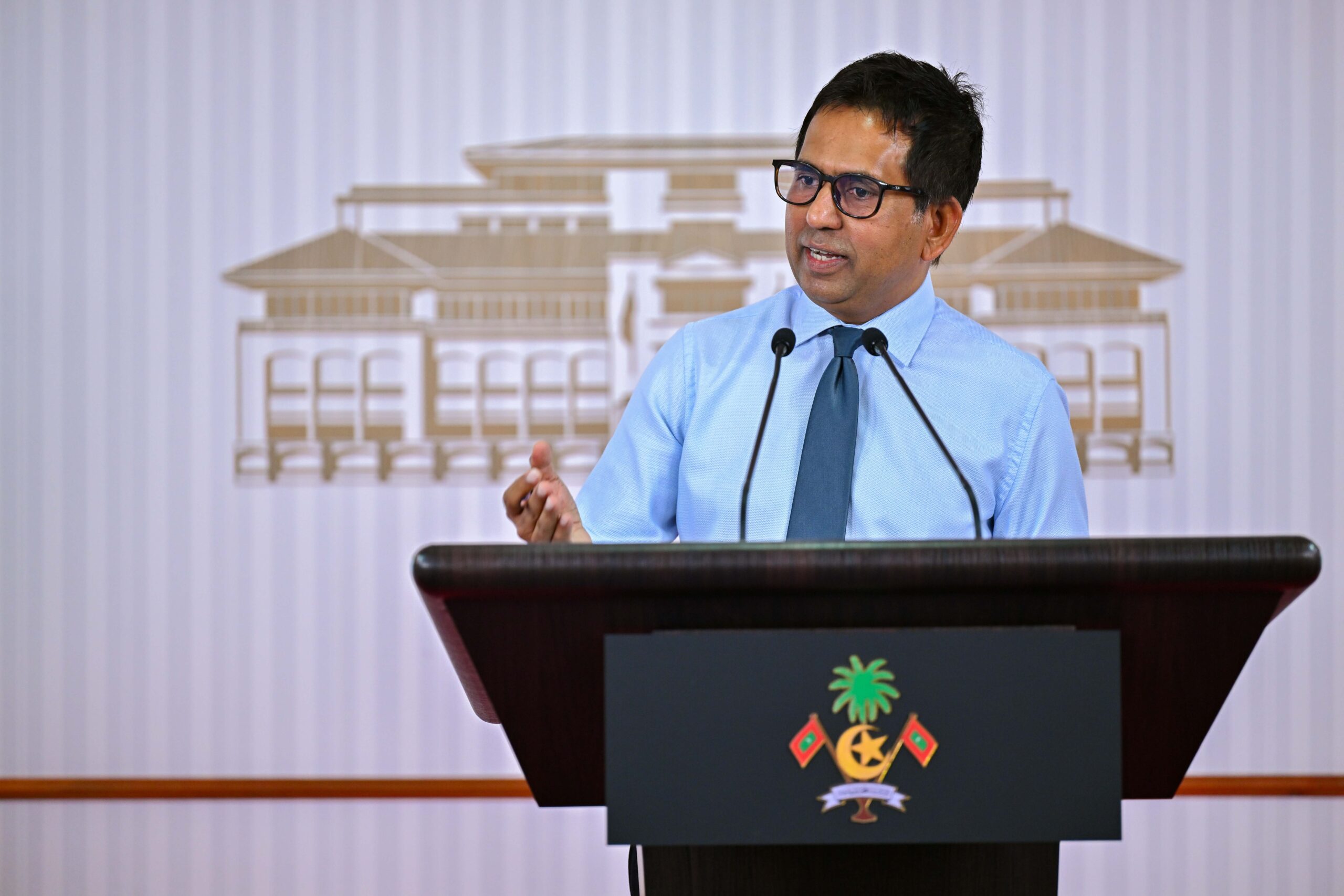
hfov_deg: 10.3
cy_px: 448
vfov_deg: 6.9
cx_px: 672
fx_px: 7467
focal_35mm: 200
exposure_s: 1/200
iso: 1000
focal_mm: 200
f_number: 2.8
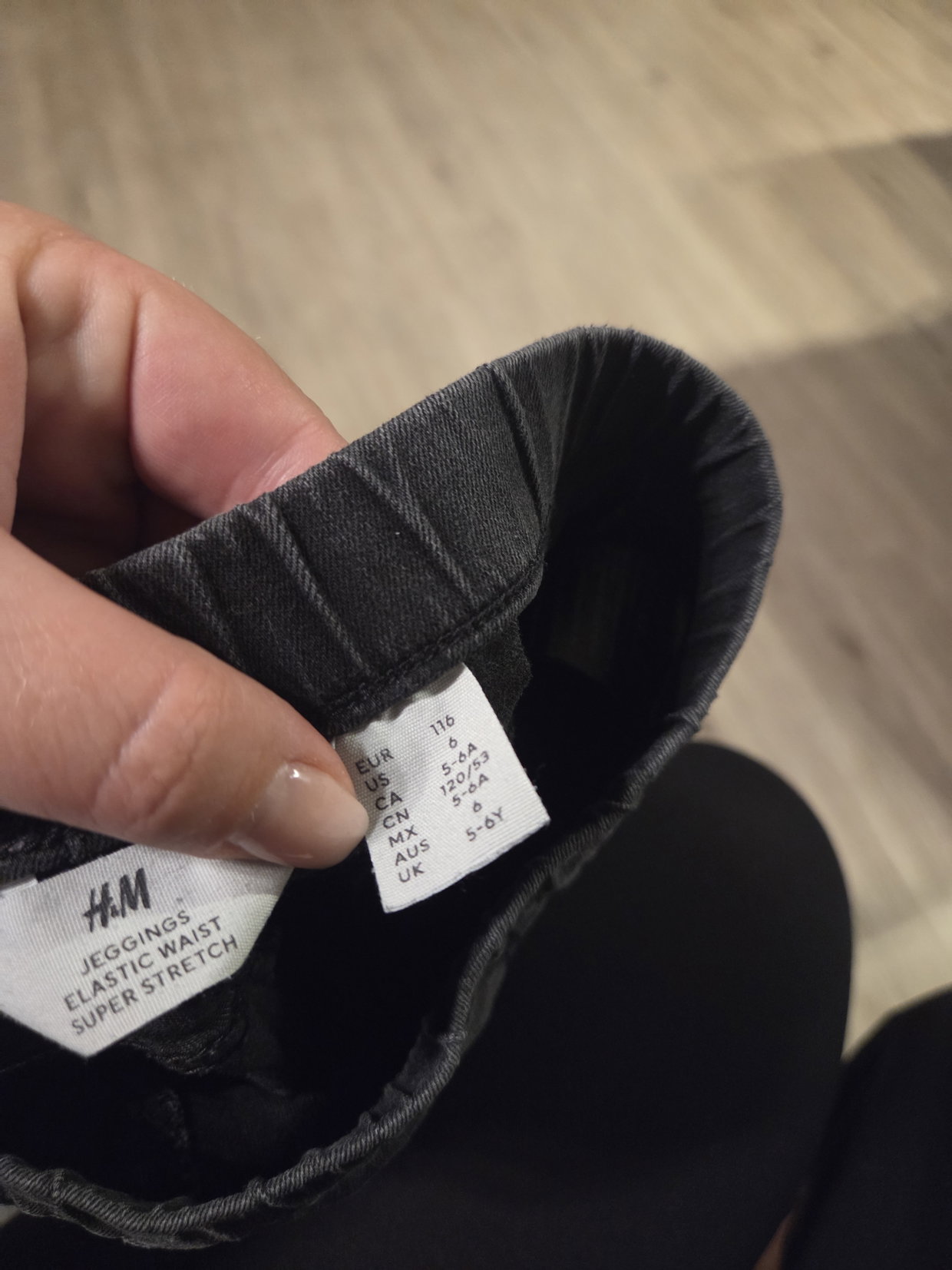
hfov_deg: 58.9
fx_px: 843
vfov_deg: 73.9
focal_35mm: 23
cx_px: 476
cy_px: 635
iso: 1600
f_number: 1.8
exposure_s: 1/50
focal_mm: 5.4
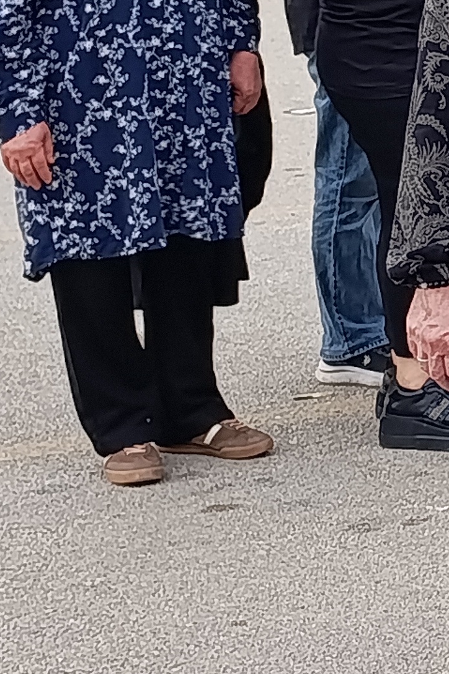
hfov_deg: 9.0
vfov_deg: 15.1
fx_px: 2488
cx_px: 1197
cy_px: -57
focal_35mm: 133
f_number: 1.65
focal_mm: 6.11
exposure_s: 1/100
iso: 65
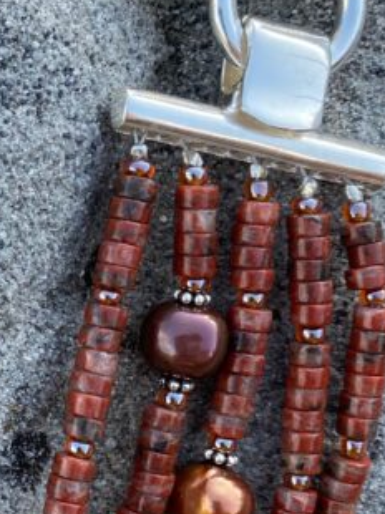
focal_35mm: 86
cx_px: -156
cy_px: 298
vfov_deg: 22.8
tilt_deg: -59.9
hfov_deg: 16.0
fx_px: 1277
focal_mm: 4.25
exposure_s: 1/229
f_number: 1.8
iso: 32
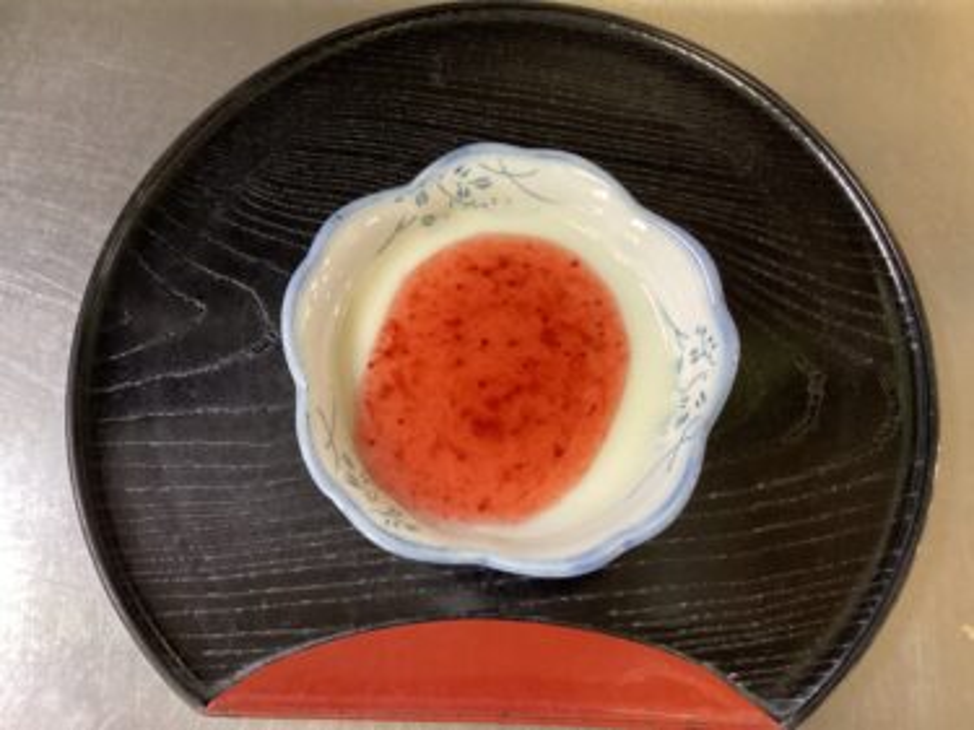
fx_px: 872
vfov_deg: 45.4
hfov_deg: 58.4
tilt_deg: -71.3
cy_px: 365
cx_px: 487
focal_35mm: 31
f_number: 2.4
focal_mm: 3.3
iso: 250
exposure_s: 1/50
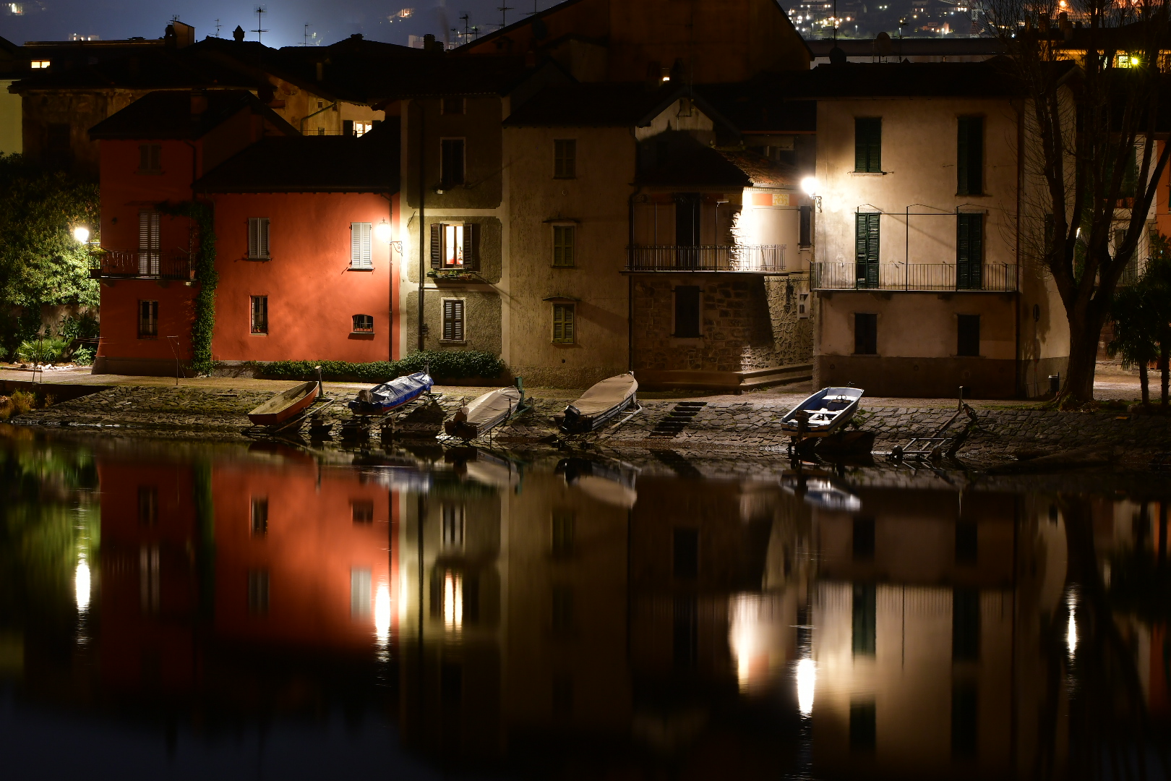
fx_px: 3415
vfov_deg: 13.0
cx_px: 586
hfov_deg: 19.5
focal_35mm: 105
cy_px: 390
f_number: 8
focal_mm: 70
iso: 400
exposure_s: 13
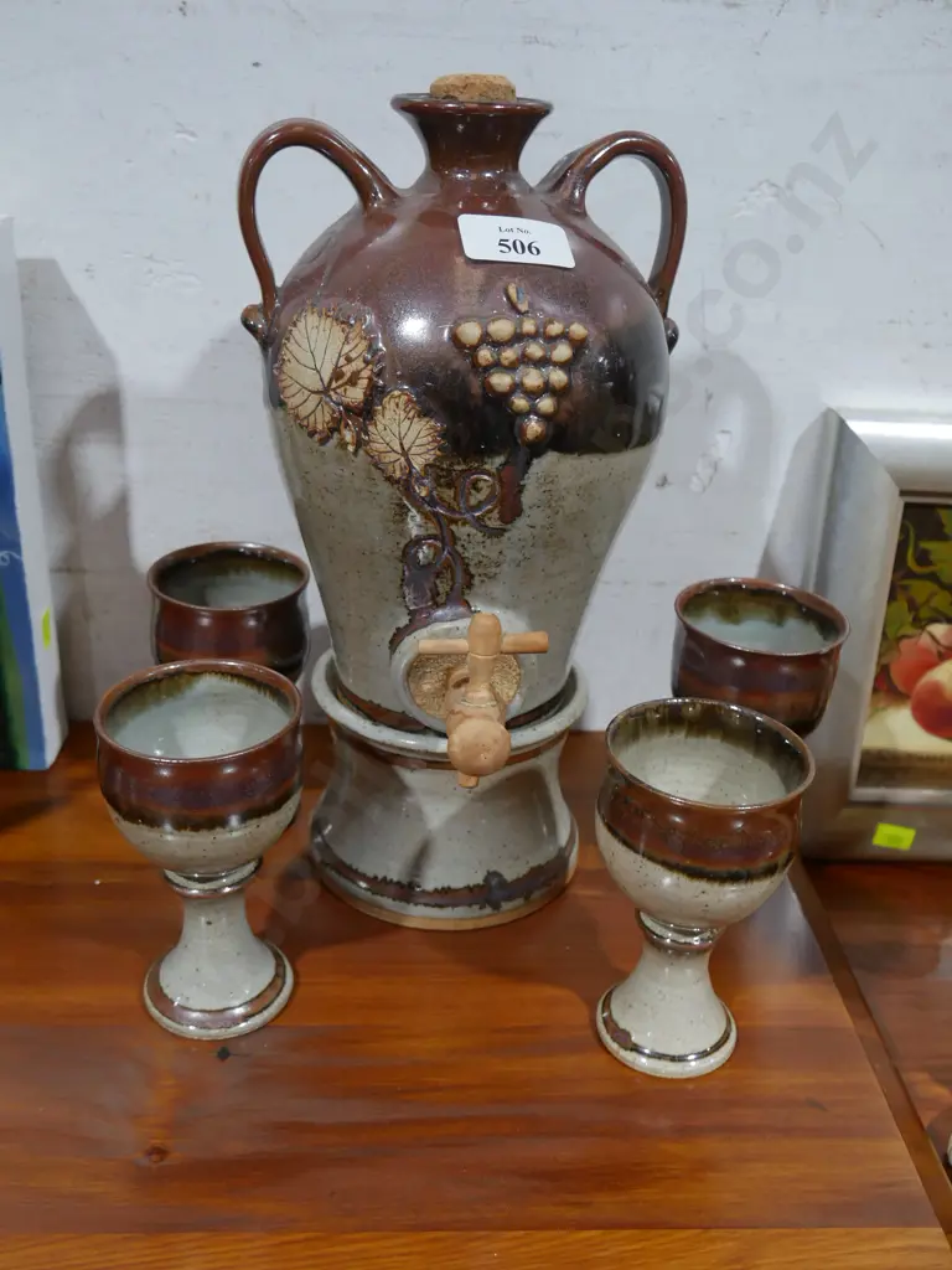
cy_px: 635
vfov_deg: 54.0
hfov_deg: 41.8
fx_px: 1247
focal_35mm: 34
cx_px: 476
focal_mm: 17
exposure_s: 1/60
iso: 640
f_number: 4
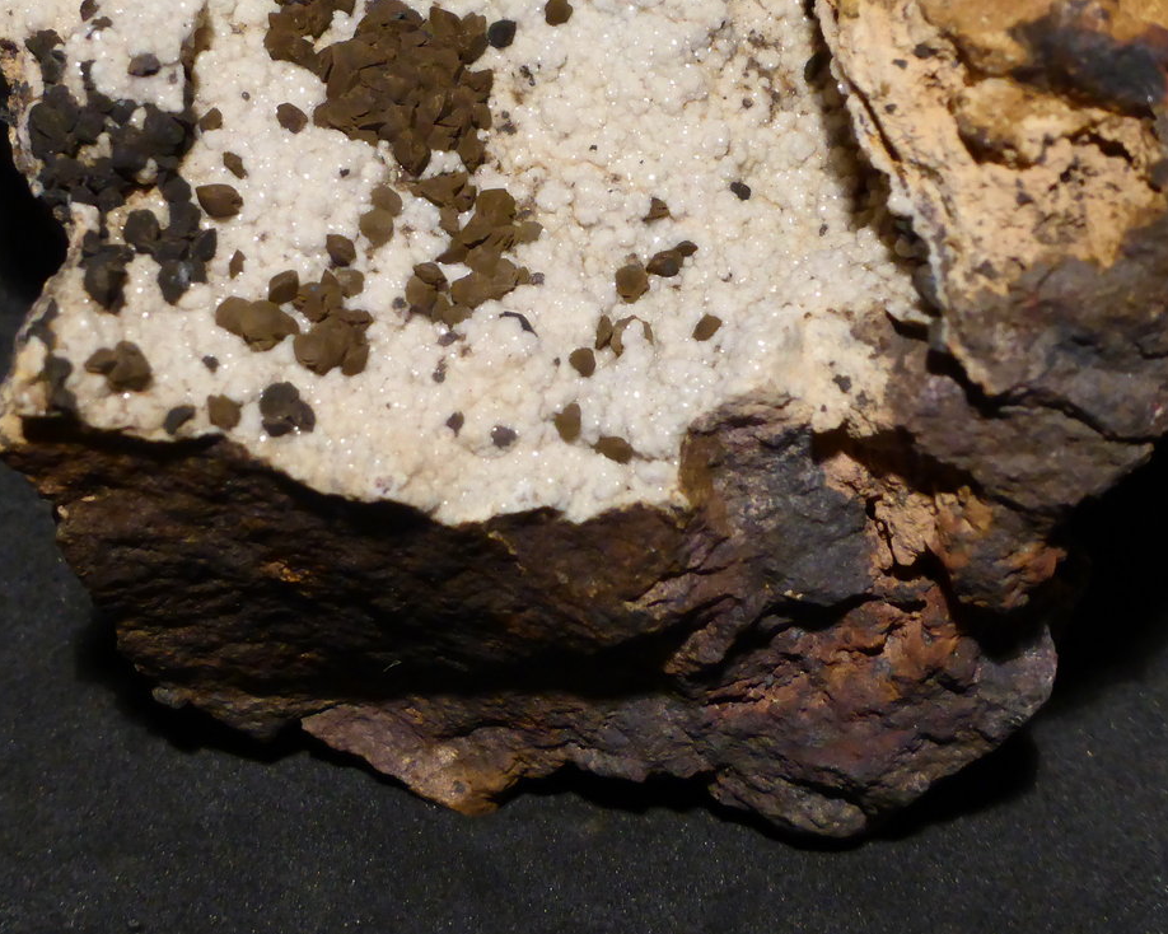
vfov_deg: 15.8
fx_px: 3352
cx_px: 565
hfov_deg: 19.8
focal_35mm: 97
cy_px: 200
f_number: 4.6
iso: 400
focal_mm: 9.7
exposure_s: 1/25
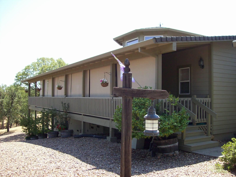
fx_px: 245
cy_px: 88
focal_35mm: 36
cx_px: 118
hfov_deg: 51.4
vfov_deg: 39.7
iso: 80
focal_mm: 6
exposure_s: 1/545
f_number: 2.7
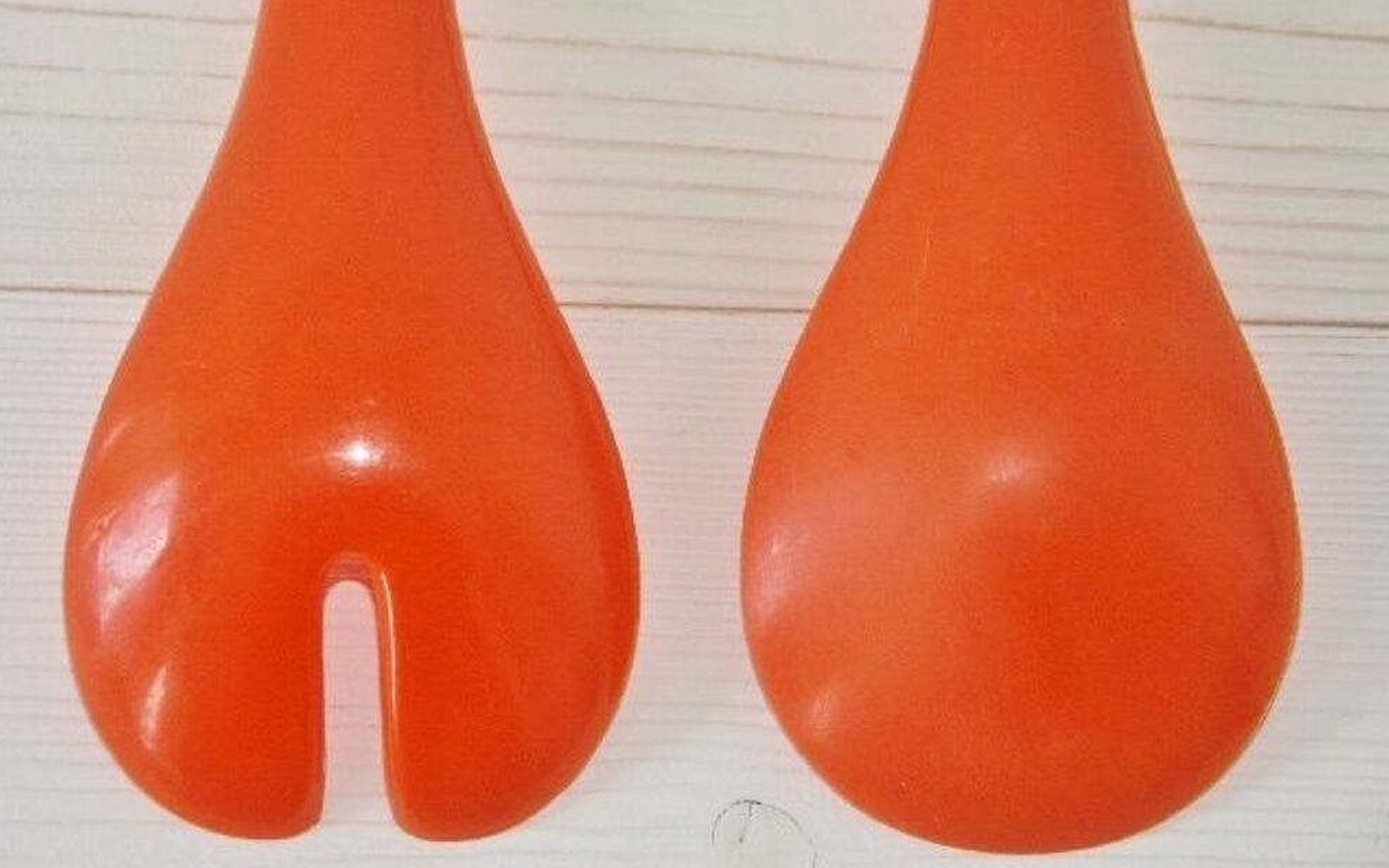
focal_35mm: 172
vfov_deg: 7.6
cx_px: 690
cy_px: 363
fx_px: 6511
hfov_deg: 12.2
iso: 64
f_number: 3.2
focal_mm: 40.7
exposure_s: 1/200
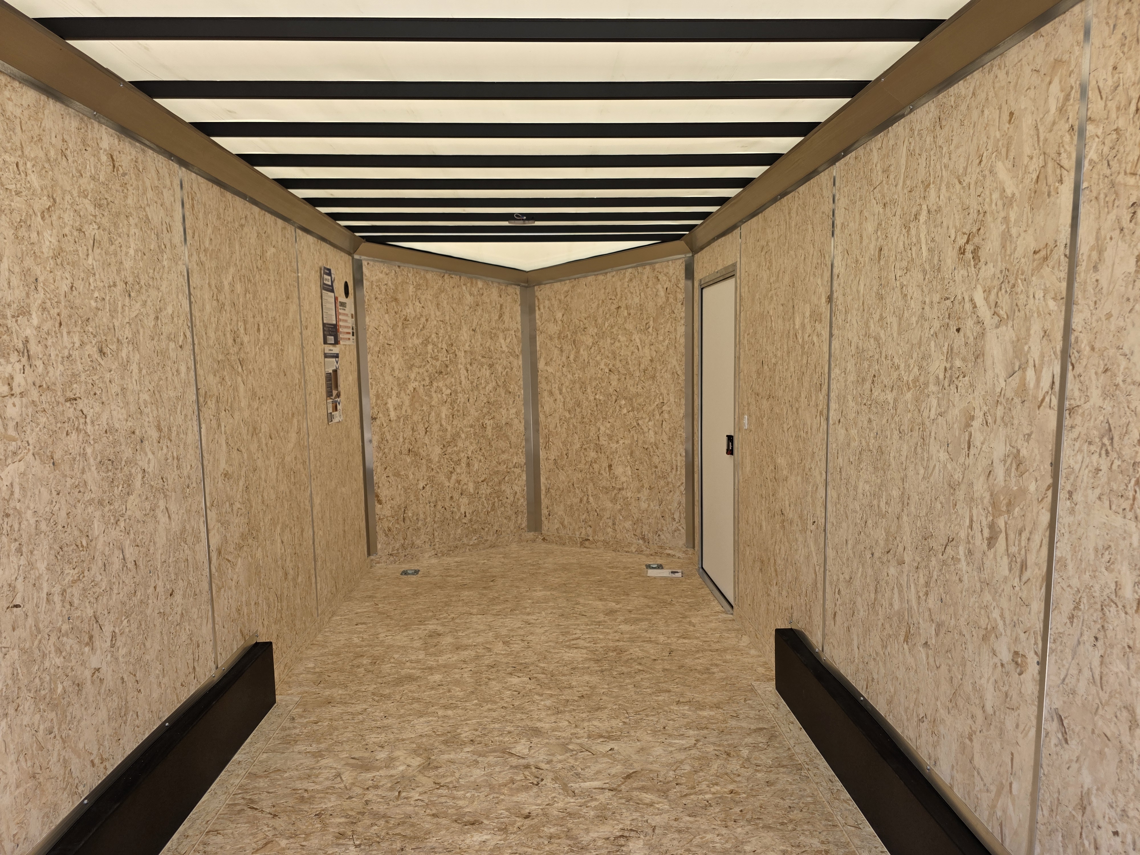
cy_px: 428
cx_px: 570
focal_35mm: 23
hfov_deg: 73.9
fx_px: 757
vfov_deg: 58.9
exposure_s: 1/1799
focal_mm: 6.3
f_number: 1.7
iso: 80
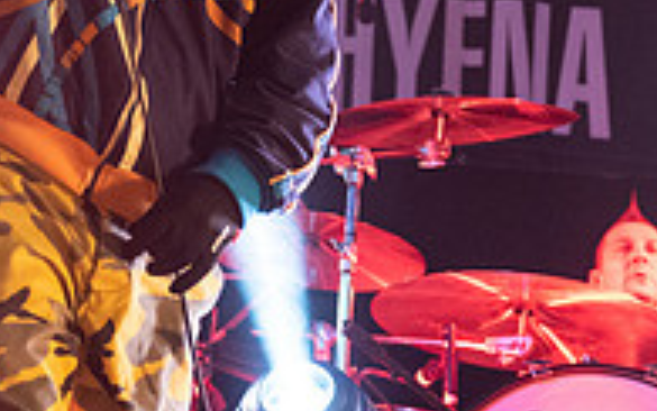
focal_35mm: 158
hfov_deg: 13.2
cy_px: -197
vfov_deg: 8.1
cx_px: 98
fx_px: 2830
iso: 3200
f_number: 3.2
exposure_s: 1/200
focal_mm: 52
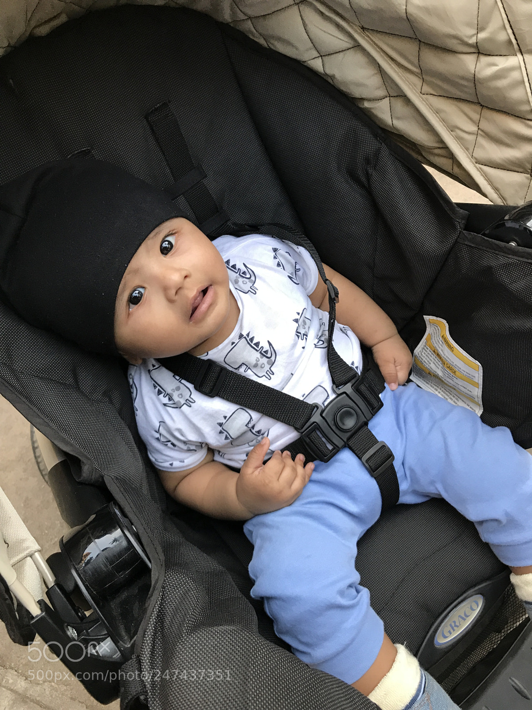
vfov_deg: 63.4
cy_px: 355
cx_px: 266
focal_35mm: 28
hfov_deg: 49.7
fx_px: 574
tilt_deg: -54.5
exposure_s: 1/33
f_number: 1.8
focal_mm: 3.99
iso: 40
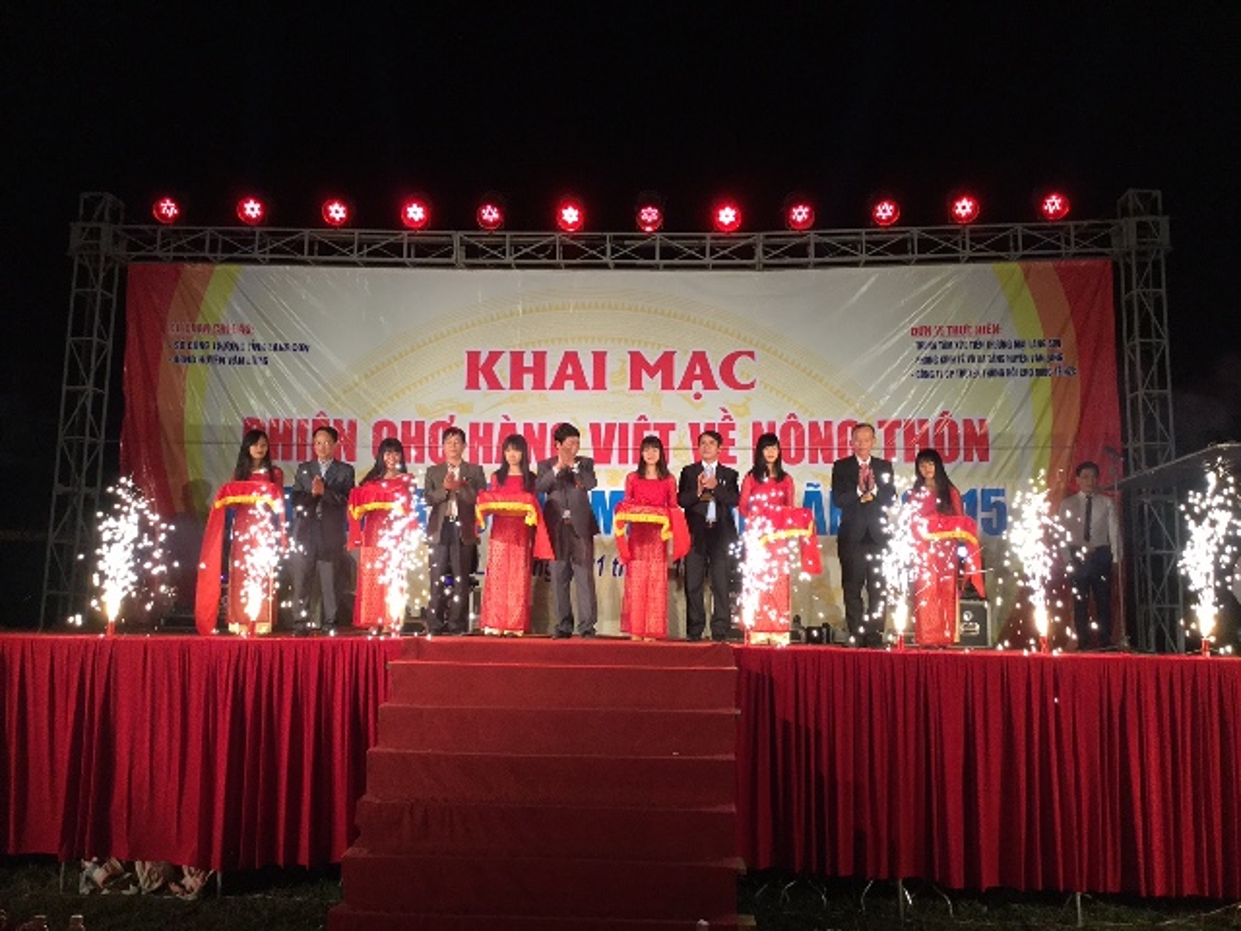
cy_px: 466
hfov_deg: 58.4
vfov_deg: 45.4
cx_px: 620
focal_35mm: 31
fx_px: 1111
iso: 40
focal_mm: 3.3
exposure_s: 1/30
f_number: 2.4
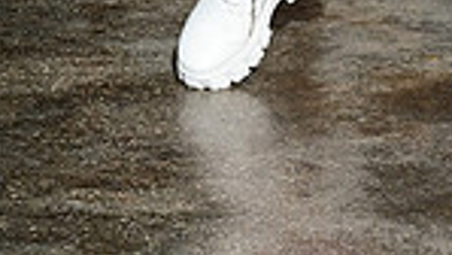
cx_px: 488
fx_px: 3418
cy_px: -556
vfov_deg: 4.1
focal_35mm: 285
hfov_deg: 7.5
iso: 1000
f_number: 6.3
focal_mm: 70
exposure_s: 1/160
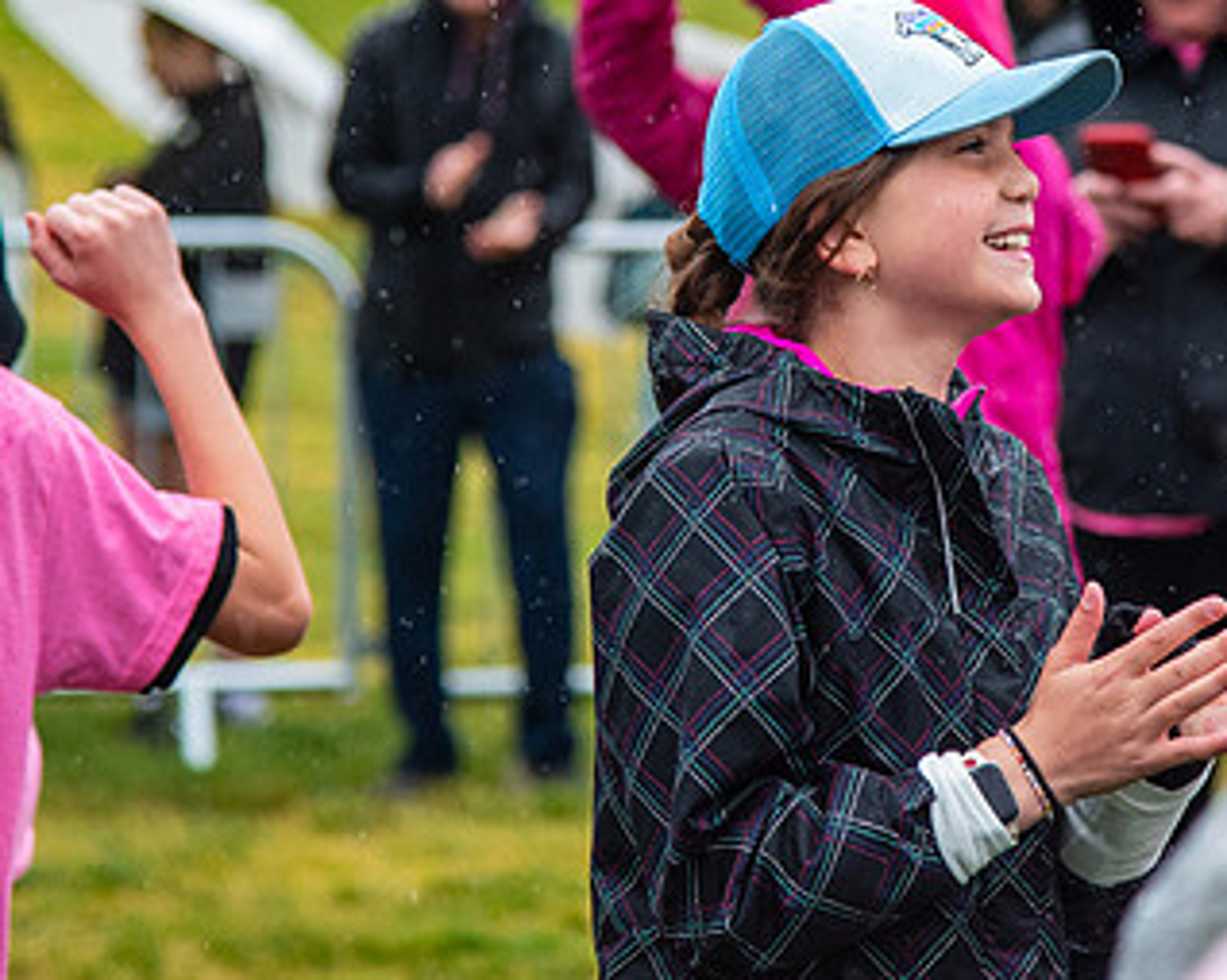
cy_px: 175
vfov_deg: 6.6
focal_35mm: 235
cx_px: 836
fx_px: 8529
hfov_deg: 8.2
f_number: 4
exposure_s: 1/1250
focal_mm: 105
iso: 2000
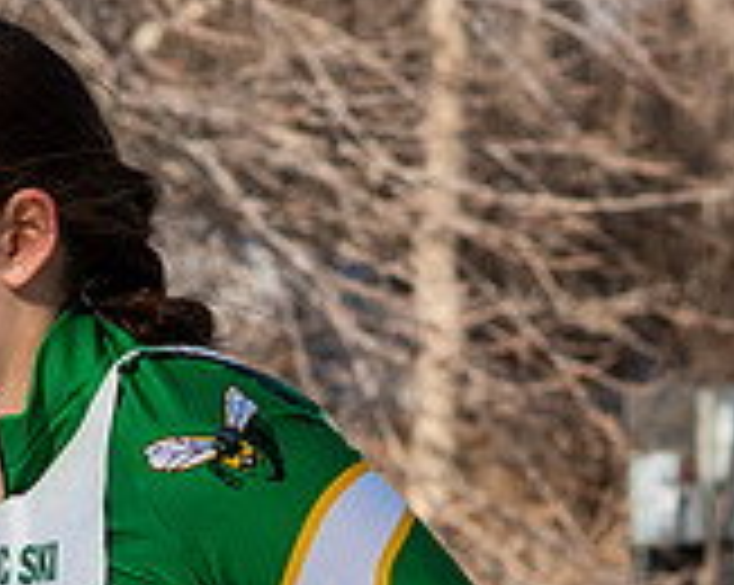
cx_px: 155
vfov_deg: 3.1
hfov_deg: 3.9
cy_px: 891
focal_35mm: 496
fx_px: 10762
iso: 400
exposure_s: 1/2500
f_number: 5.6
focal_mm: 85
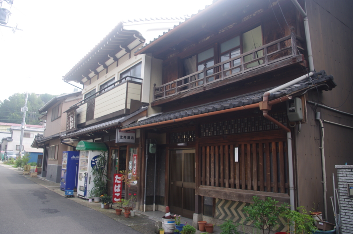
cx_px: 176
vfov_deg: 47.8
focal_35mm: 27
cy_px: 117
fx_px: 264
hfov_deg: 67.5
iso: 100
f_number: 4
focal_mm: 18
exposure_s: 1/160
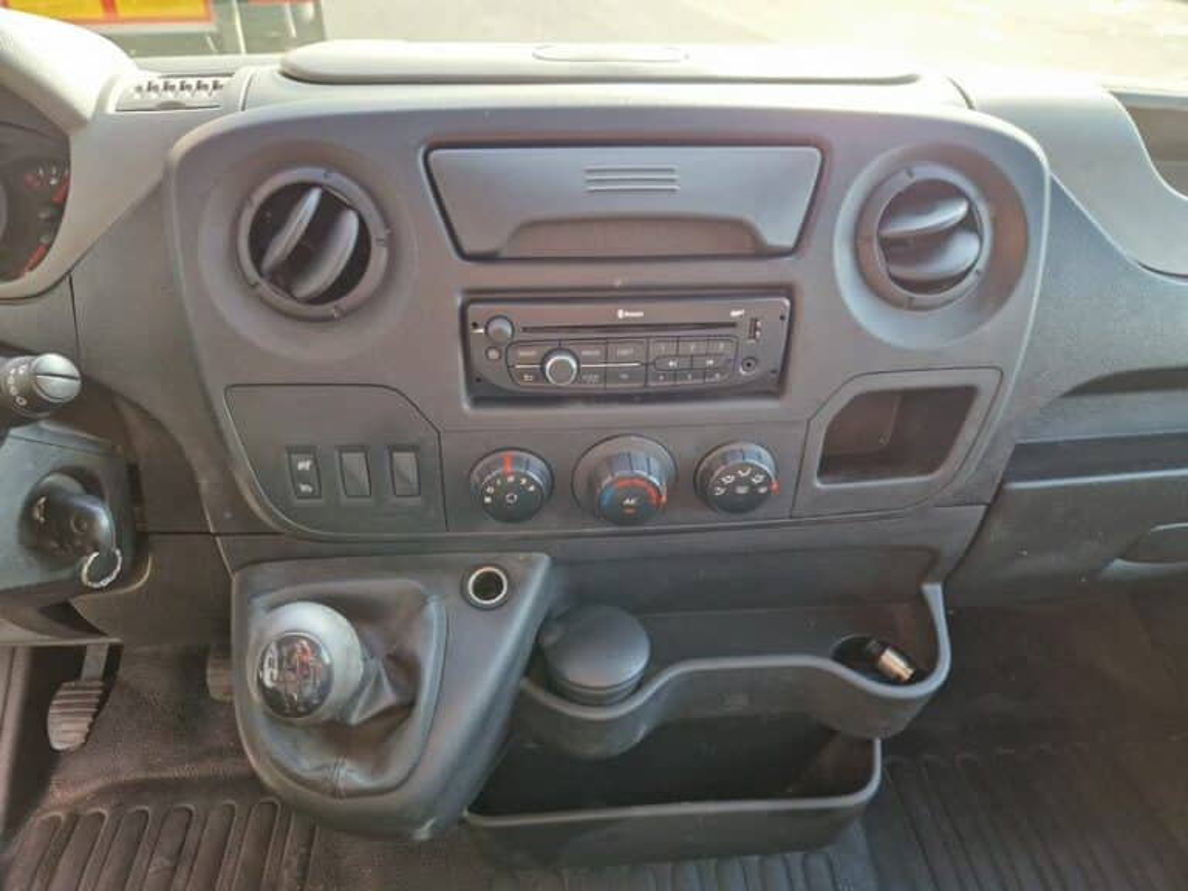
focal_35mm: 23
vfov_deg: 58.9
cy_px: 446
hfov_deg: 73.9
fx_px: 789
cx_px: 594
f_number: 1.8
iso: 200
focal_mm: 5.4
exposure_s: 1/180
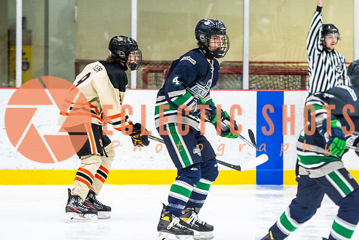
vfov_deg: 5.6
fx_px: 2444
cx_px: 187
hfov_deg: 8.4
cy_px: 96
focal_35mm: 245
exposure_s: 1/640
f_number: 2.8
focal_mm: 135
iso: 2200
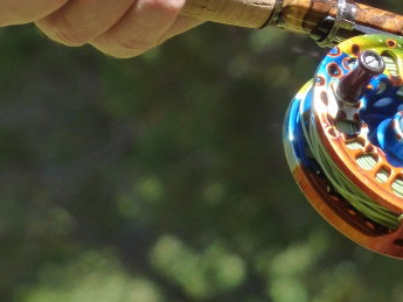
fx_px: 8909
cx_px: 342
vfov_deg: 1.9
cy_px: 5
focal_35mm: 765
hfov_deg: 2.6
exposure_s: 1/200
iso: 200
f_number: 5.5
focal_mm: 53.77
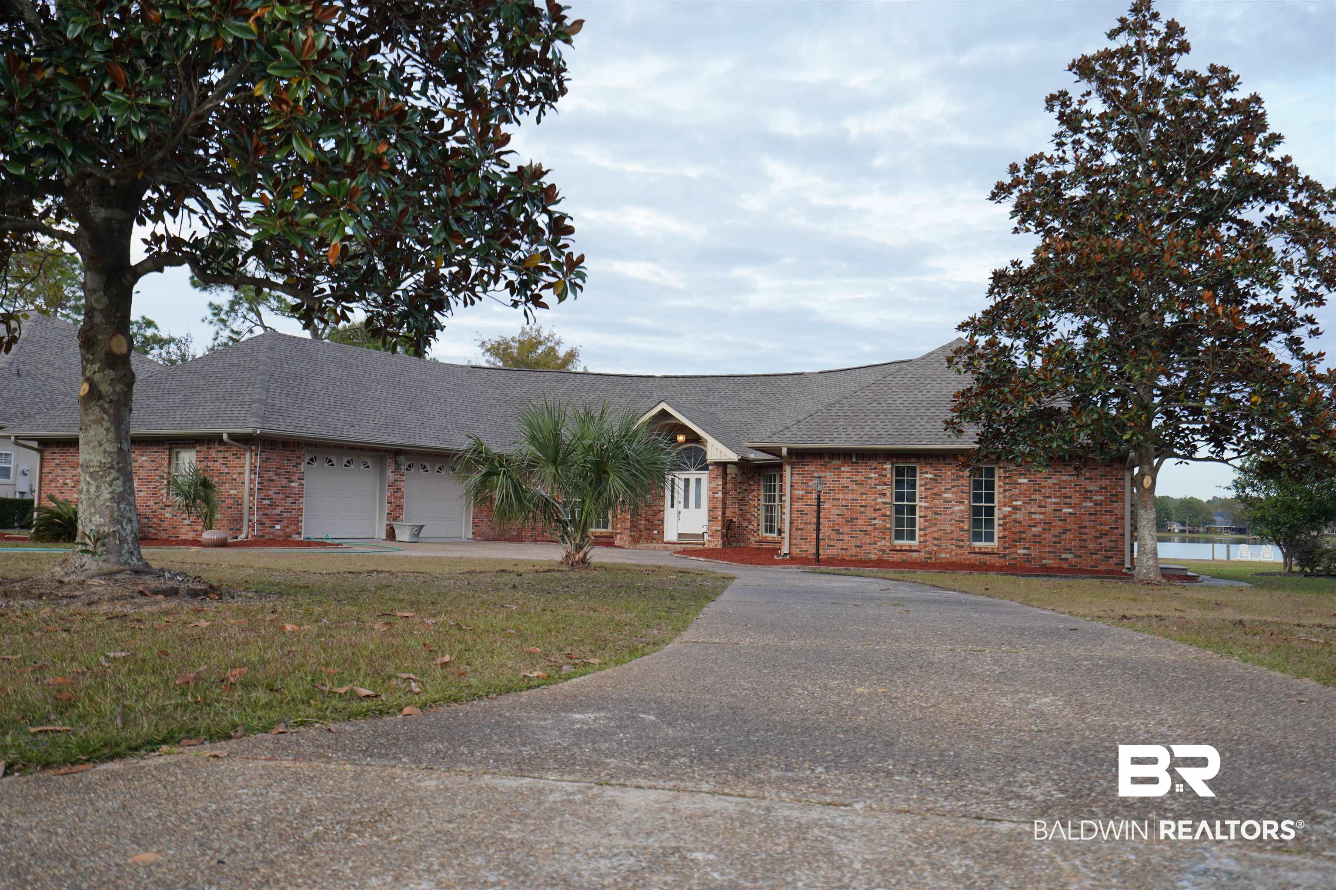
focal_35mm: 35
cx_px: 668
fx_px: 1299
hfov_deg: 54.4
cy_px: 445
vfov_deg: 37.9
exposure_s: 1/60
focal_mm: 35
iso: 100
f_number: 4.5
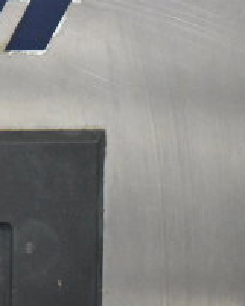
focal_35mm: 132
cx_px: -184
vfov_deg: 14.3
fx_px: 1199
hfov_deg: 11.0
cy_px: 7
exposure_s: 1/125
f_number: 5.6
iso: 6400
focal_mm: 31
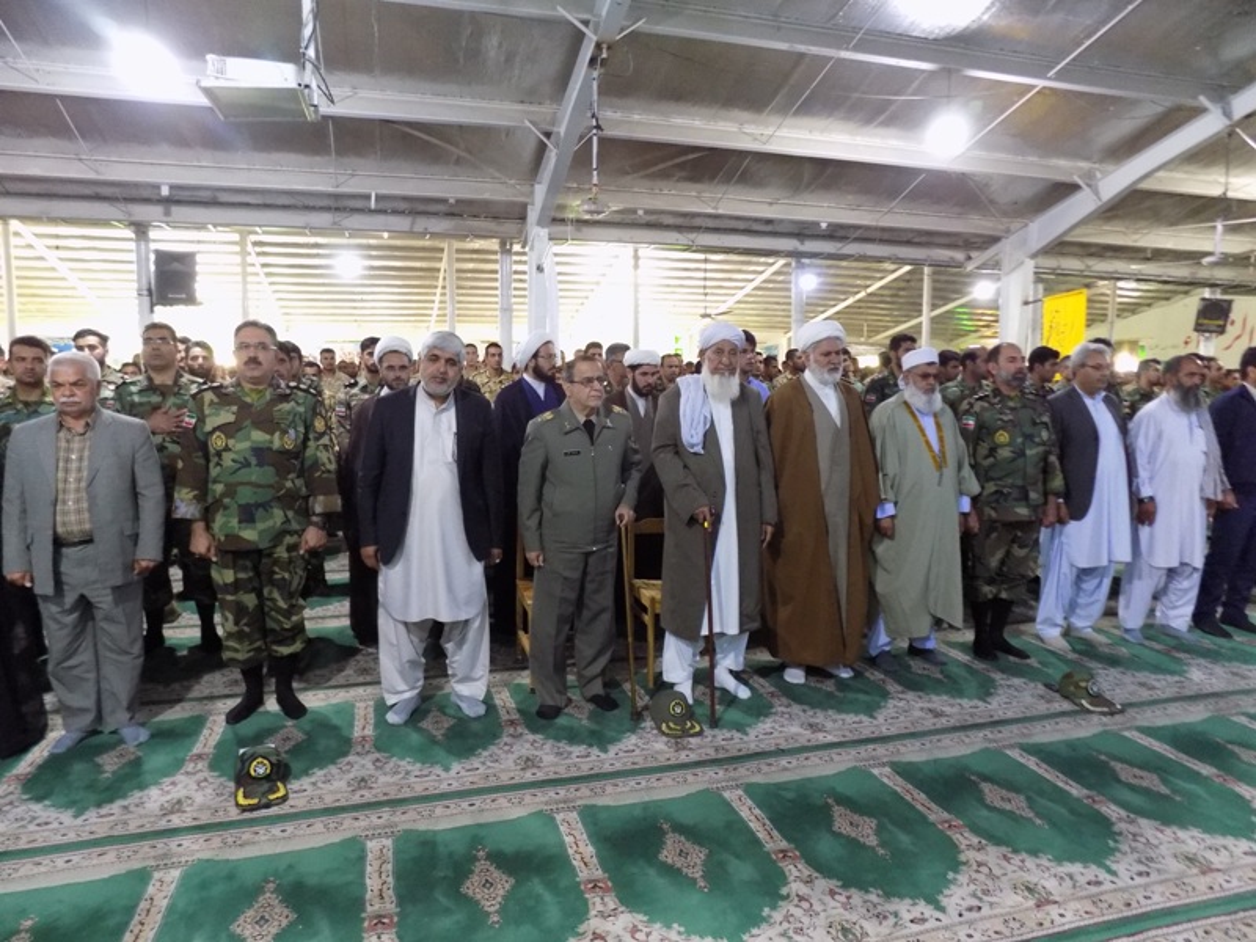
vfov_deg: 58.9
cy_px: 471
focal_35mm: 23
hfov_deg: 73.9
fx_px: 835
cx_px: 628
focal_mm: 4
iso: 400
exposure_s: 1/8
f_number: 3.1
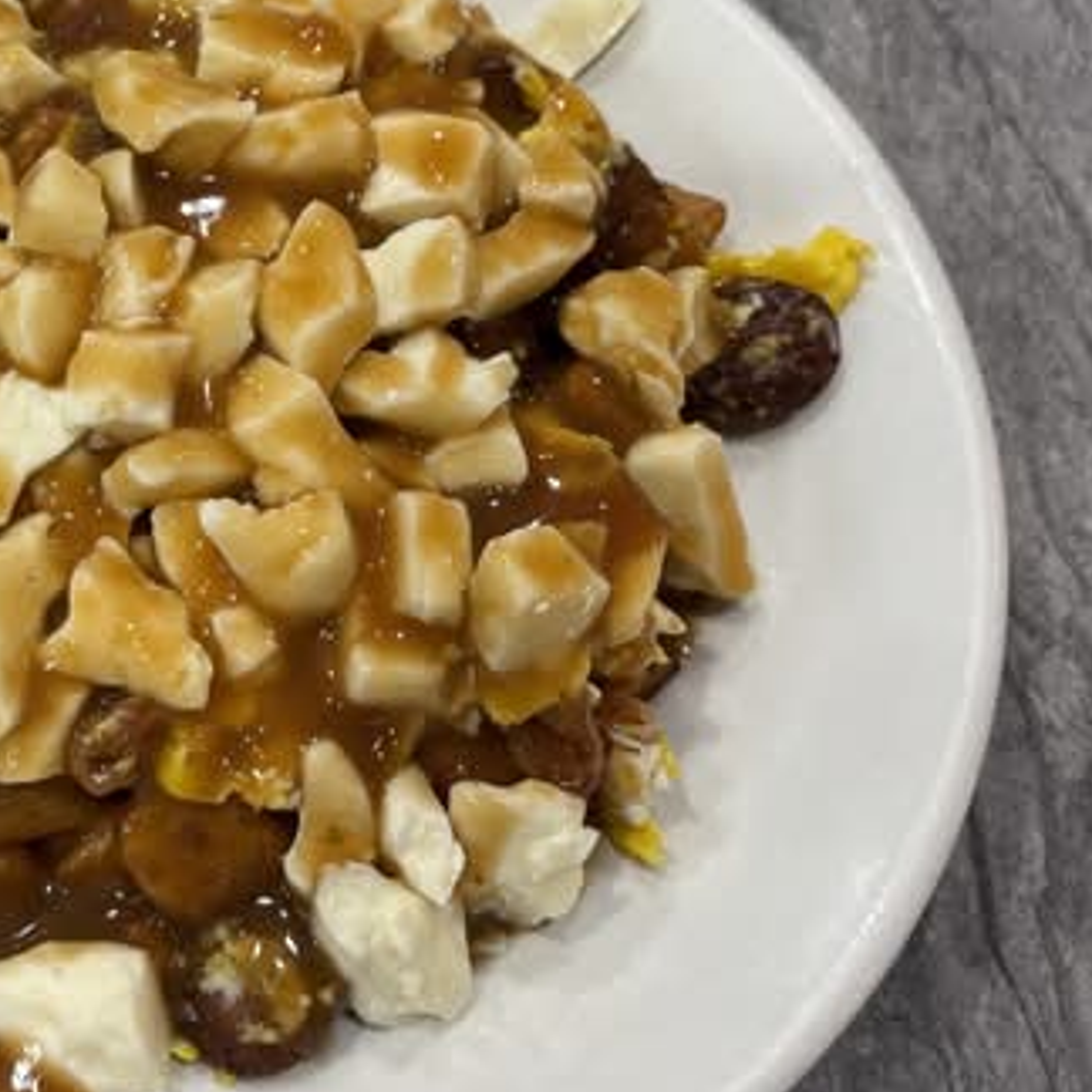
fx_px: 1856
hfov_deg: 31.8
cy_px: 450
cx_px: 192
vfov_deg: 32.7
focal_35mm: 52
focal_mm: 5.96
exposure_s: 1/60
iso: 100
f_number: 1.6
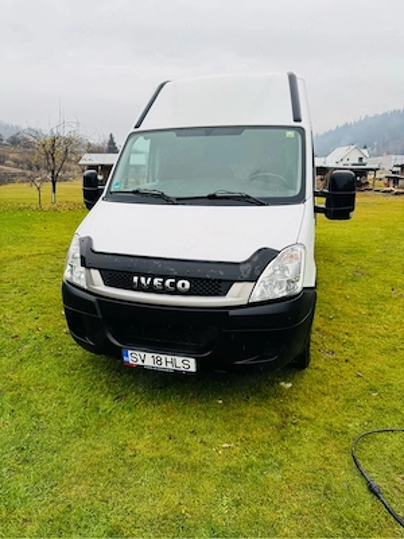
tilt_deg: -12.1
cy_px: 270
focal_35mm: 24
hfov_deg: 56.8
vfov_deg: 71.6
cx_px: 202
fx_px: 373
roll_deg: +0.8
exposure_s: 1/448
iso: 80
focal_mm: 6.76
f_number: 1.78
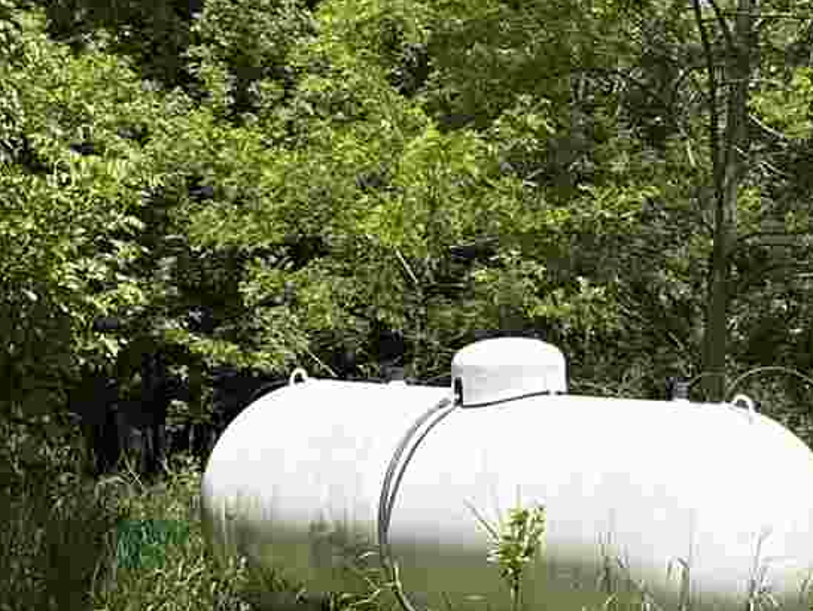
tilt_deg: +0.4
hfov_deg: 14.5
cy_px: 353
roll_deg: -0.8
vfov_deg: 11.0
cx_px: 618
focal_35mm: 135
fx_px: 3172
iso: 80
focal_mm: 6.86
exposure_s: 1/2469
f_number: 1.78
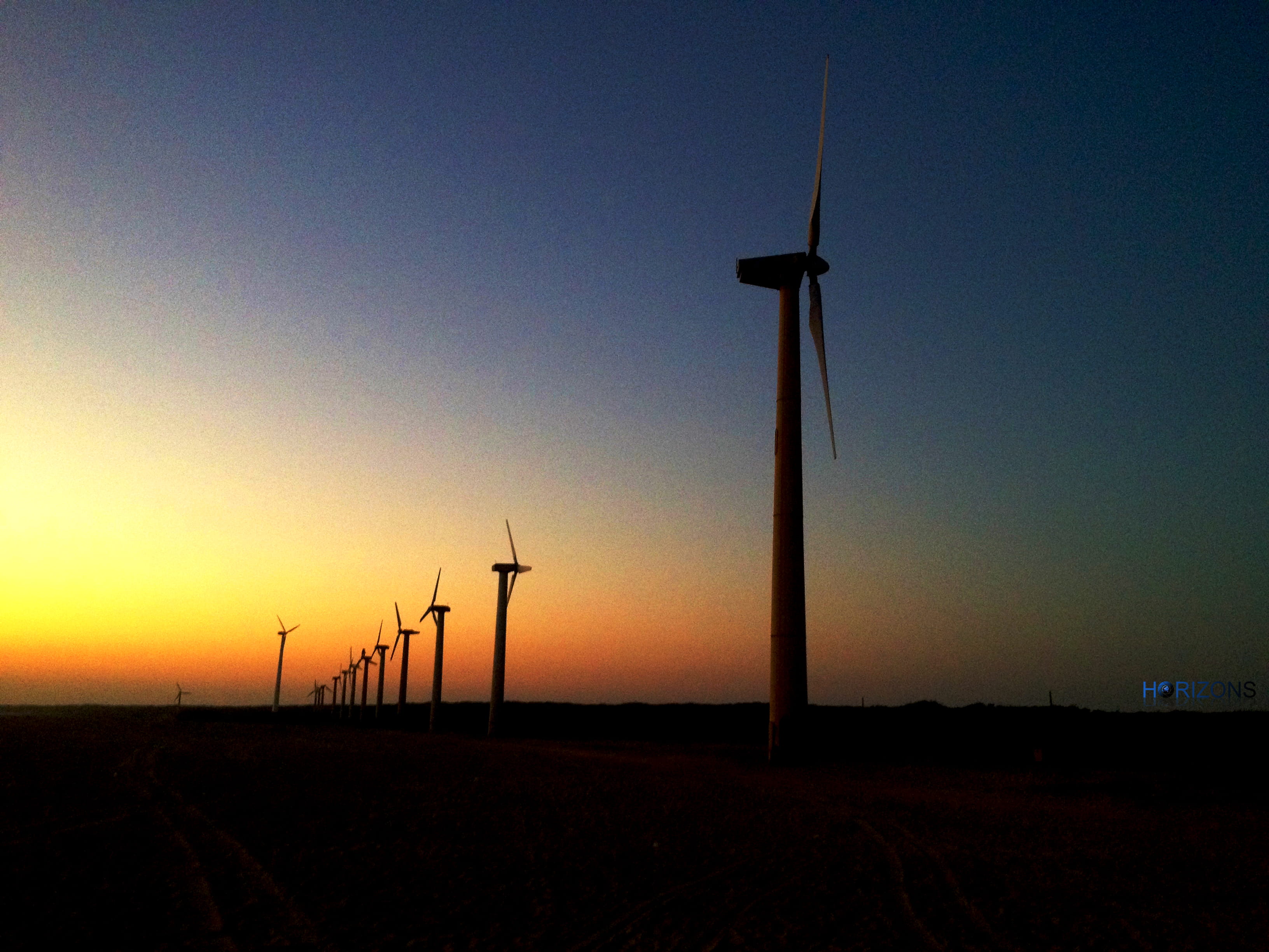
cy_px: 476
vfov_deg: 40.7
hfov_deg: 52.6
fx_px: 1283
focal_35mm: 35
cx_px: 634
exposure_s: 1/20
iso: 320
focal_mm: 4.28
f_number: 2.4
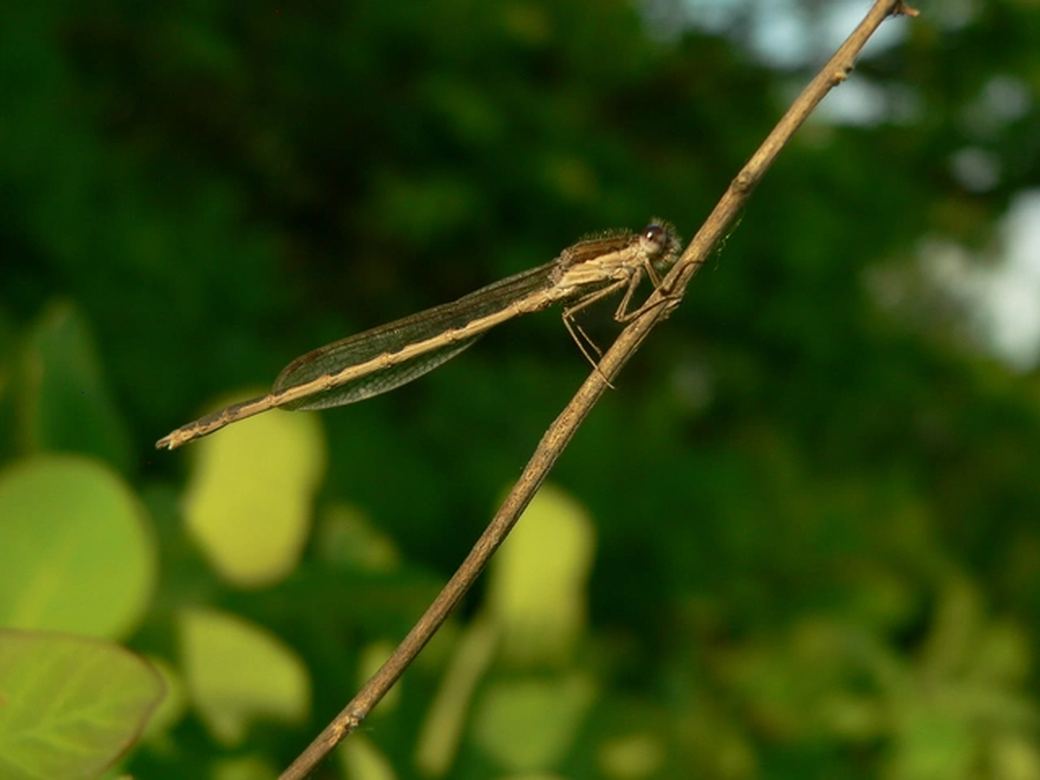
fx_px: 1893
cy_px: 390
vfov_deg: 23.3
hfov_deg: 30.7
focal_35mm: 63
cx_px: 520
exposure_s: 1/400
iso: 80
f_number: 3.7
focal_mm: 10.5
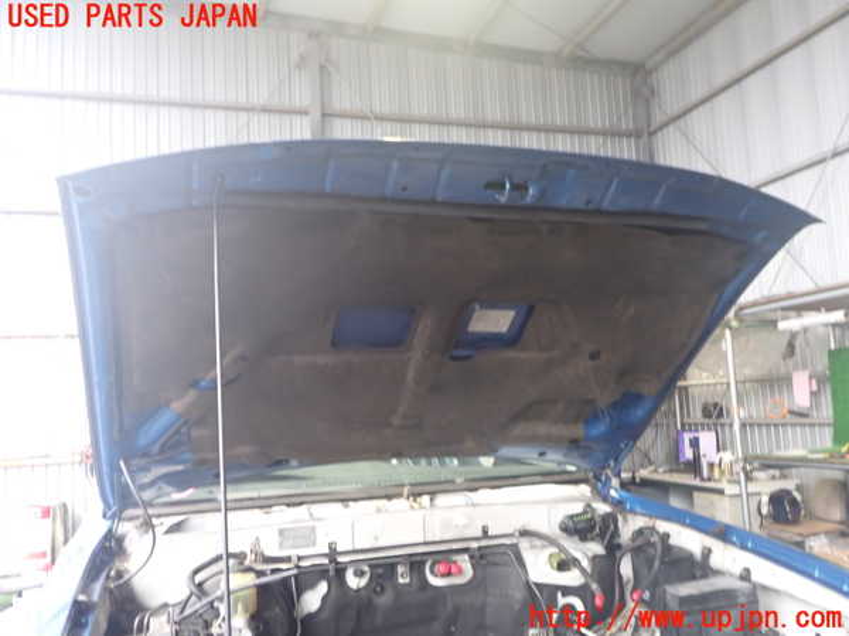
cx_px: 424
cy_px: 318
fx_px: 736
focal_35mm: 30
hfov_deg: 60.0
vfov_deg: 46.8
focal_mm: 5.4
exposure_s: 1/30
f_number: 2.3
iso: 320
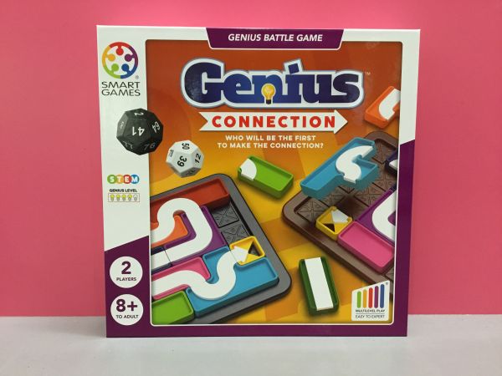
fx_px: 450
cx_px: 251
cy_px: 188
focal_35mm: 31
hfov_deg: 58.4
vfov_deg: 45.4
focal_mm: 3.3
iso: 200
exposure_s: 1/33
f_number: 2.4
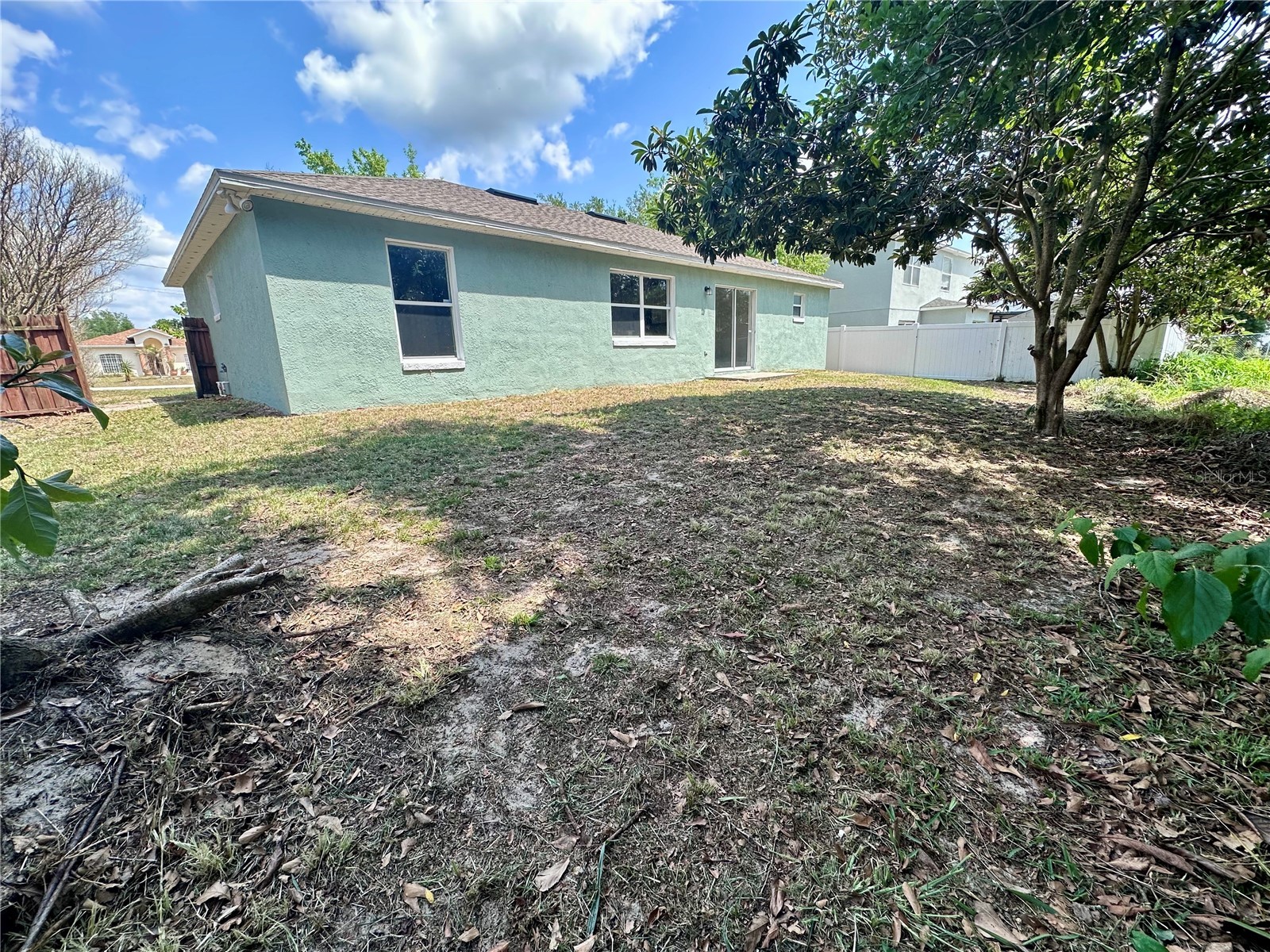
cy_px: 476
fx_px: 514
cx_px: 635
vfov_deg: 85.7
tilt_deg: -14.2
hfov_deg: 102.1
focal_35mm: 14
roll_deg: +2.0
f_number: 2.2
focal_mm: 2.22
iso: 40
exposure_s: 1/575
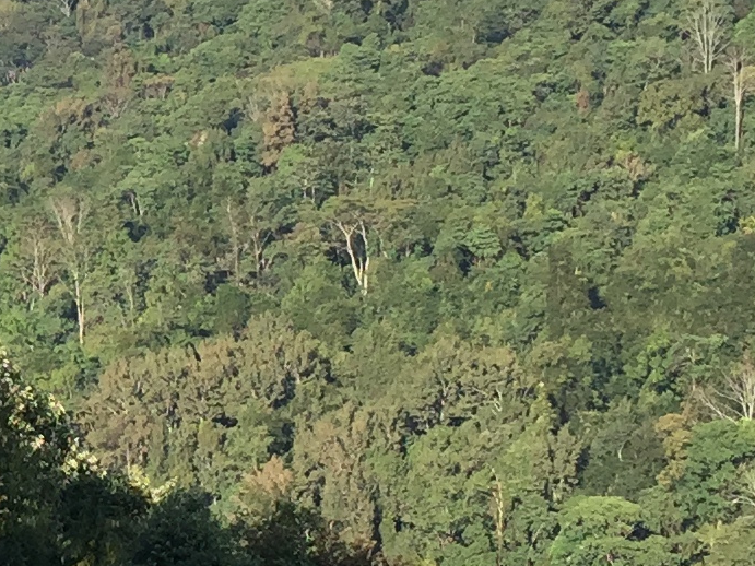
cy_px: 244
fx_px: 2988
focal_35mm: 137
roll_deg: -0.7
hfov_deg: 13.8
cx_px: -250
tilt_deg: -10.0
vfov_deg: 10.8
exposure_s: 1/1319
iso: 32
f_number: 2.2
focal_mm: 4.15
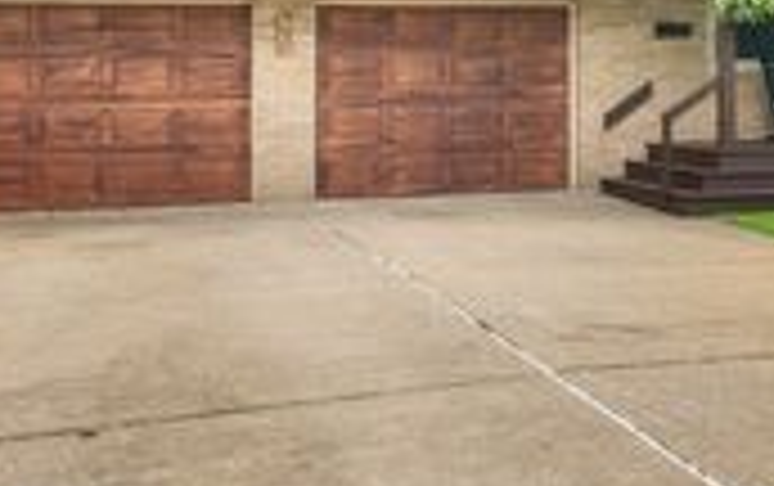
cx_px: 783
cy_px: -2
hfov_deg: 29.3
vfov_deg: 19.5
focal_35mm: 65
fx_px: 1373
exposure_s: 1/100
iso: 320
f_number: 8
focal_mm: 22
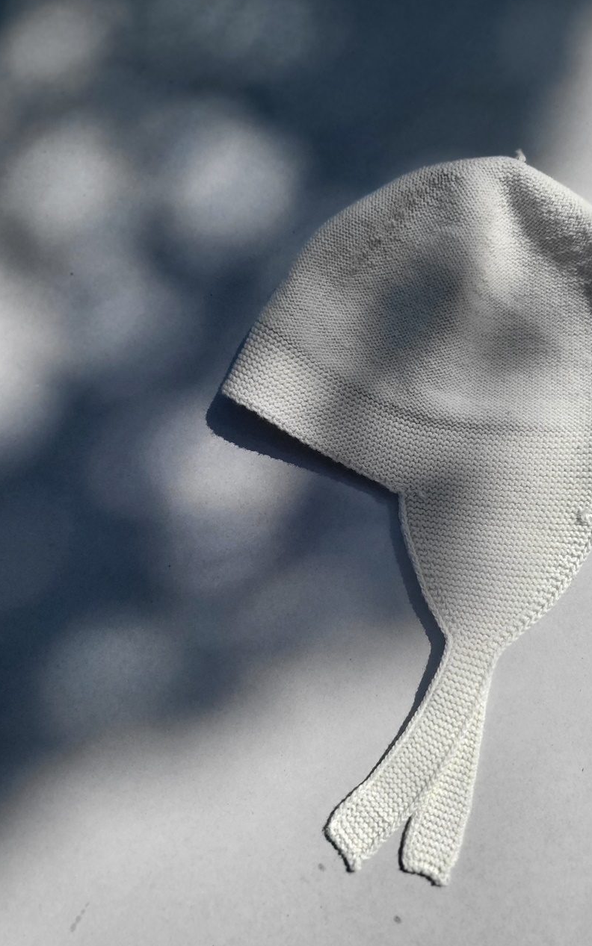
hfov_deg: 43.1
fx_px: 749
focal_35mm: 29
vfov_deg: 64.6
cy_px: 463
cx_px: 335
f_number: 1.8
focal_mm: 4.25
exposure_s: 1/4087
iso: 50
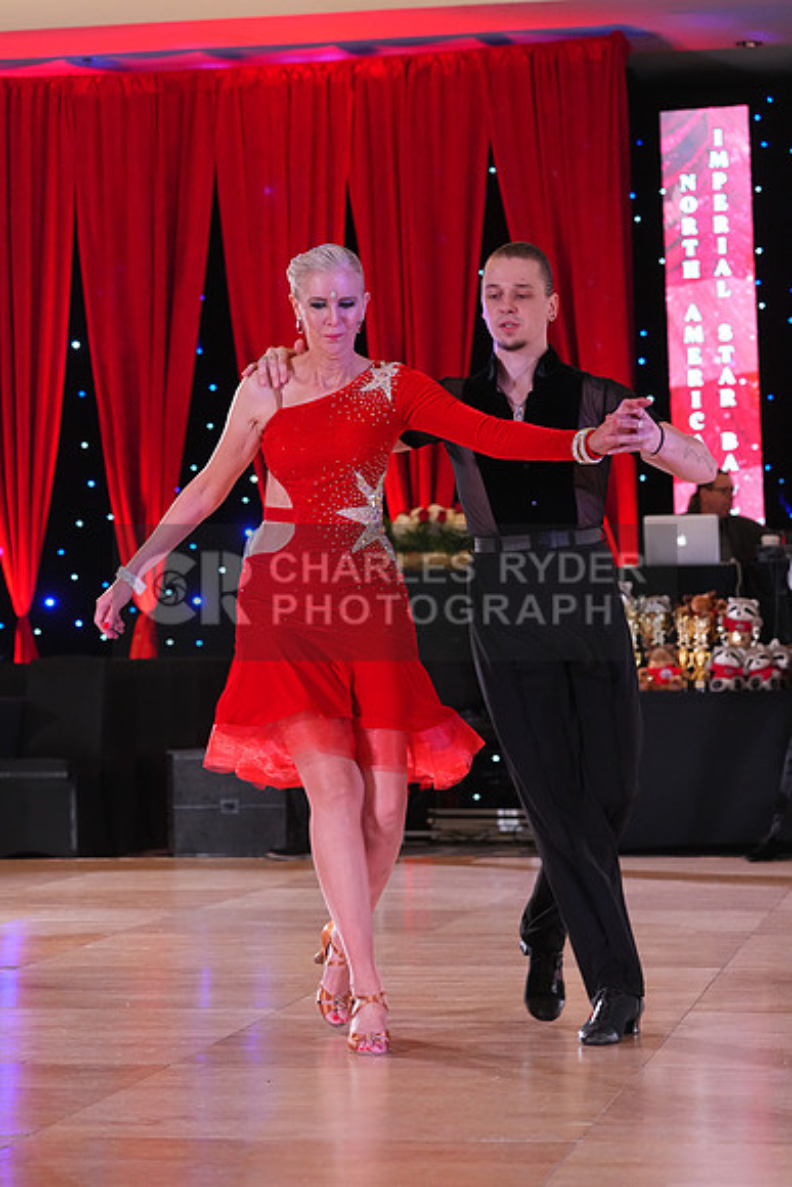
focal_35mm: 86
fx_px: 2836
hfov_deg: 15.9
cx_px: 396
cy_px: 594
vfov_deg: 23.6
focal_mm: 86
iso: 3200
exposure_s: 1/250
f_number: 4.5
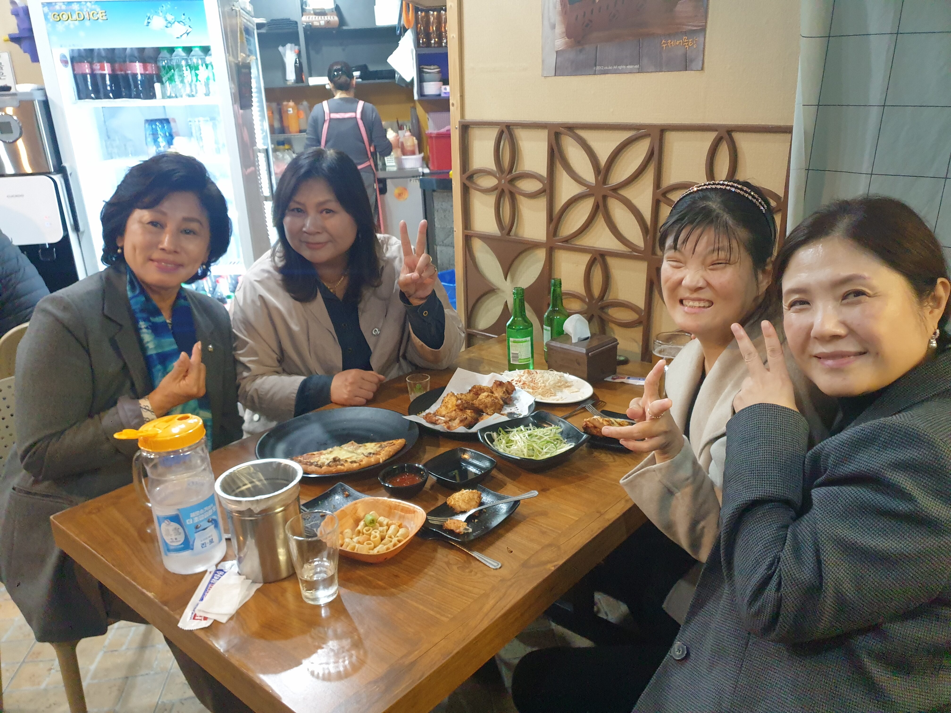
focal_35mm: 26
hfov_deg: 67.3
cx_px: 476
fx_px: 714
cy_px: 356
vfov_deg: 53.1
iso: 400
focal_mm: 4.3
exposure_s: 1/60
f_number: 1.5
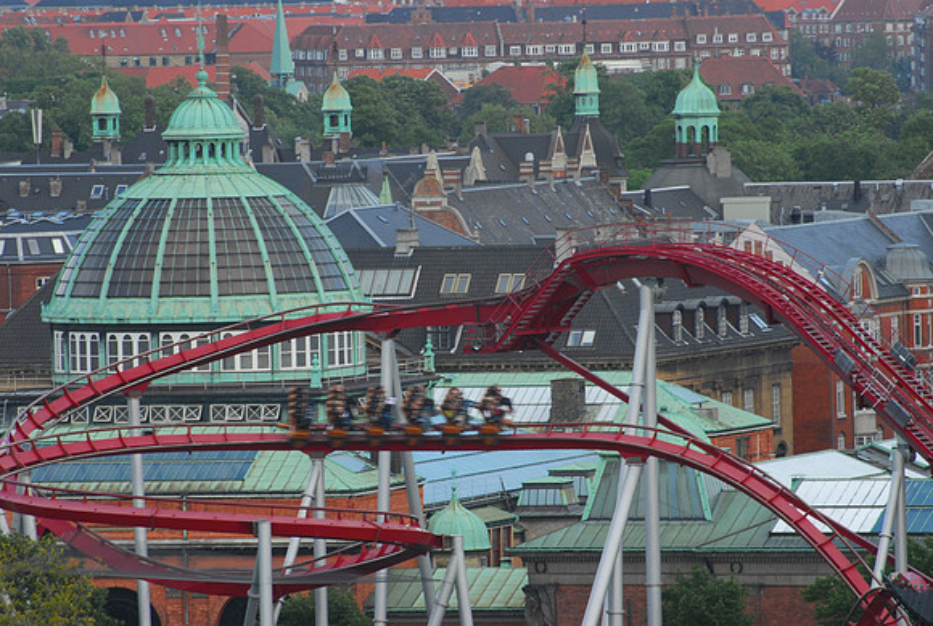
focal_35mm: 450
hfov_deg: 4.6
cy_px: 313
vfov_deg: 3.1
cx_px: 466
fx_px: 11683
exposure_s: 1/30
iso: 200
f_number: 16
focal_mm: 300
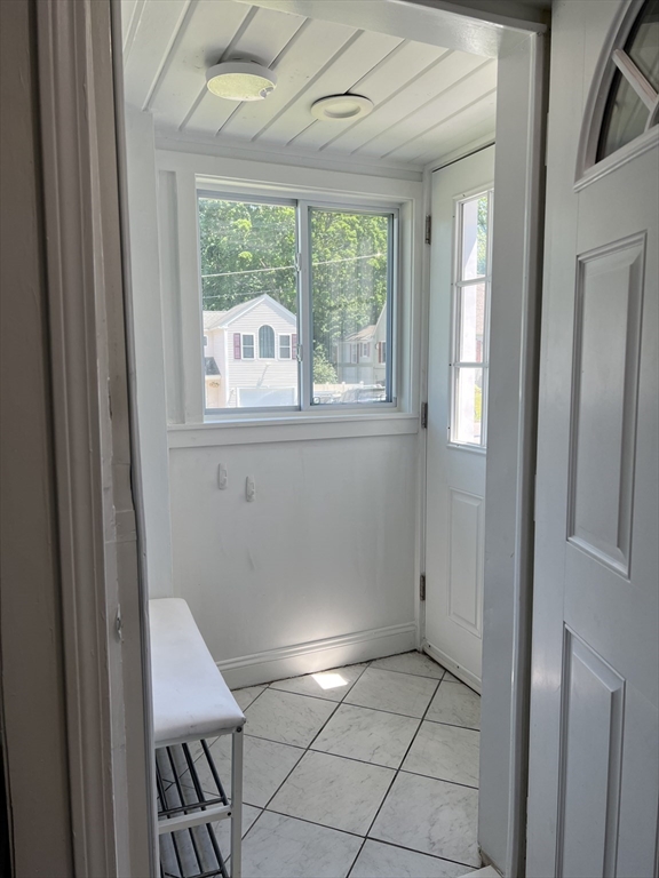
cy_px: 439
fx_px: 660
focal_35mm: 26
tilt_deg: -4.9
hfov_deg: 53.1
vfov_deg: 67.3
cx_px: 330
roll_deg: +0.0
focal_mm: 5.7
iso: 50
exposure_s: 1/325
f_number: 1.5
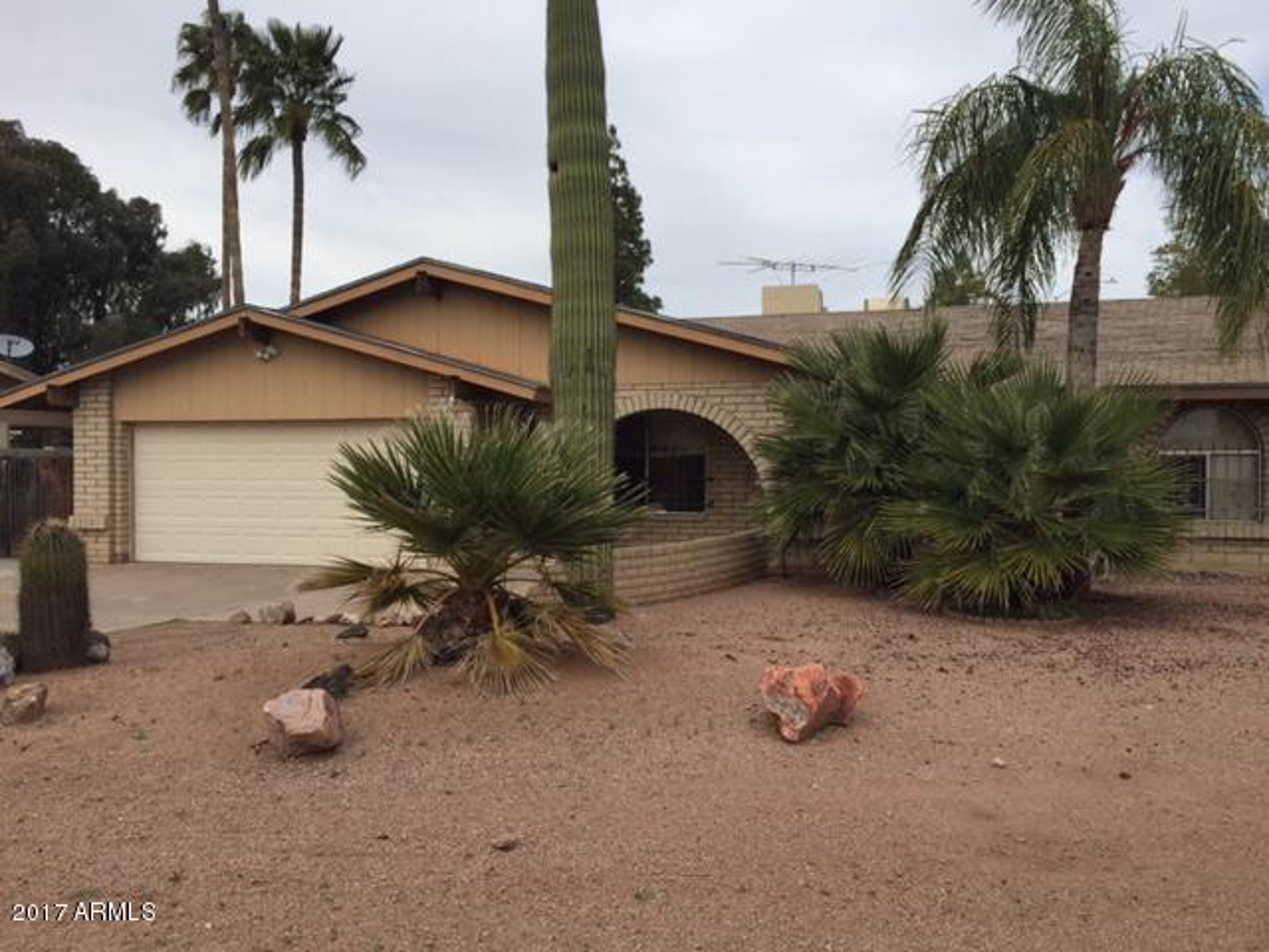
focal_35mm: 29
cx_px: 634
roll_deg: -0.5
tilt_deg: -1.2
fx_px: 1063
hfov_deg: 61.7
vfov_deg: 48.2
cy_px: 476
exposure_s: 1/1412
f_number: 2.2
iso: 32
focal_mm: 4.15
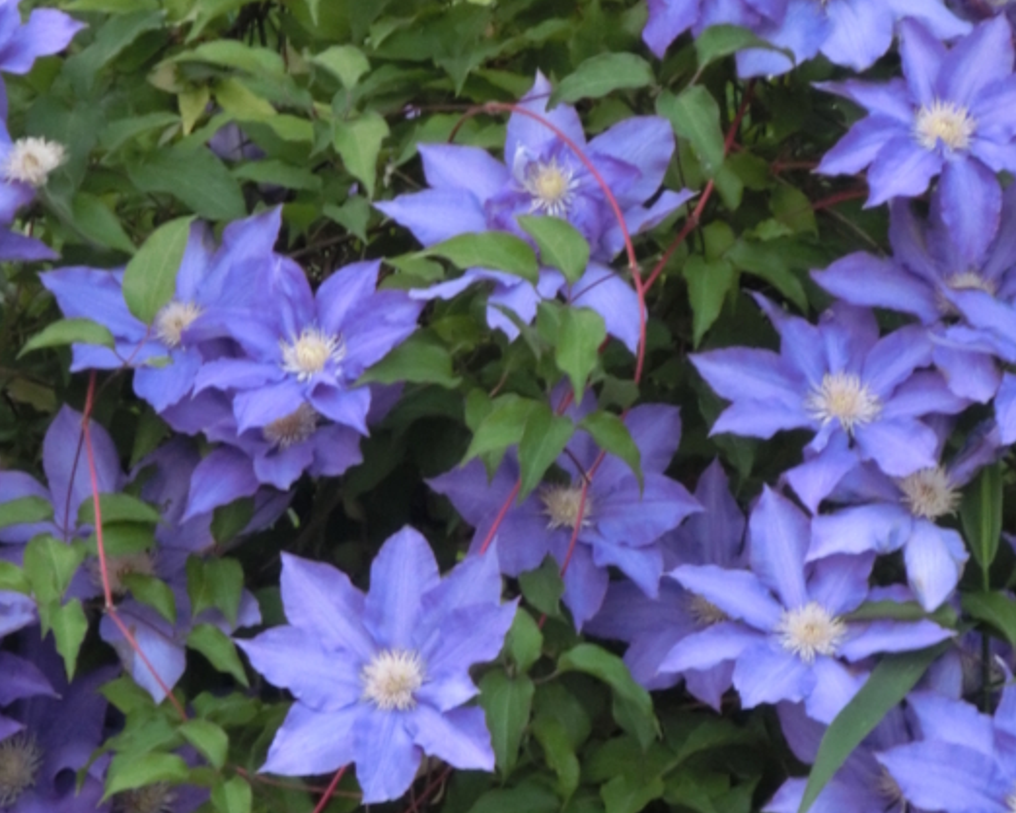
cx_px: 457
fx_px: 10799
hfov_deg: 5.4
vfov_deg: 4.3
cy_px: 578
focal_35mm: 359
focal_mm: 42.43
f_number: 5.8
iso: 800
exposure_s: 1/25
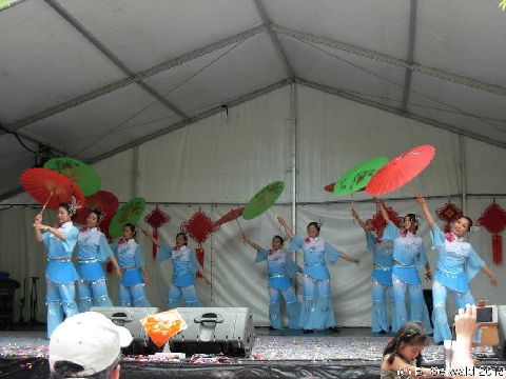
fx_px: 760
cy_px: 190
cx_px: 253
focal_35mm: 52
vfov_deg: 28.0
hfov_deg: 36.8
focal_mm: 8.5
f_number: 3.2
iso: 79
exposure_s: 1/41.4
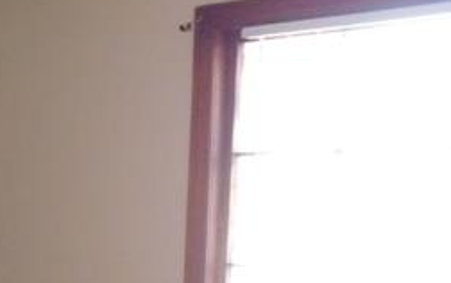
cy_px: 349
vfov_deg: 12.9
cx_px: -342
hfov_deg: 17.4
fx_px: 1218
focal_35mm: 99
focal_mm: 4
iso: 400
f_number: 3
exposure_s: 1/30
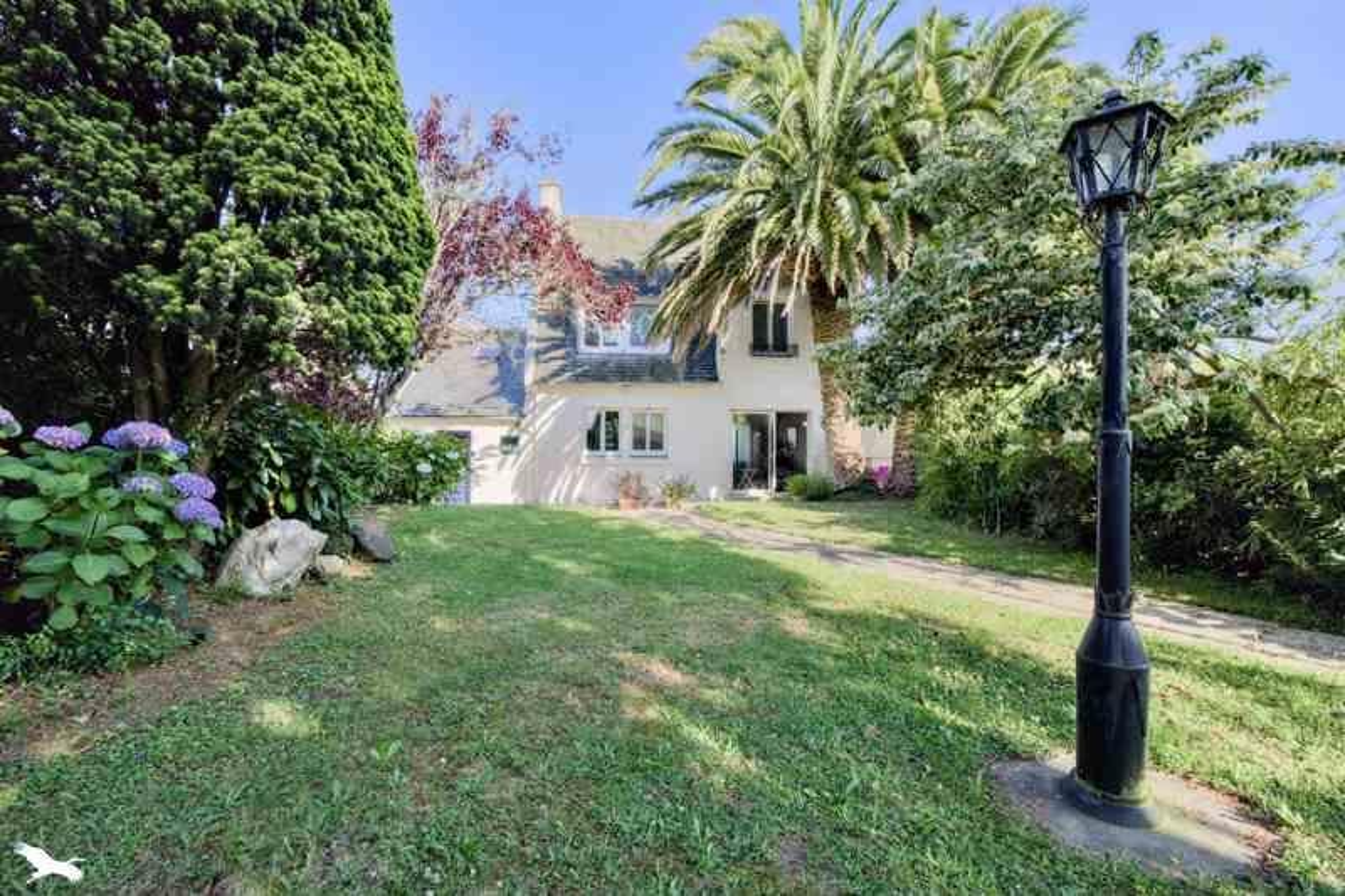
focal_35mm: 16
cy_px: 448
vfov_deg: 73.7
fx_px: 598
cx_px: 672
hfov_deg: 96.7
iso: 800
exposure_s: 1/2500
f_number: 8
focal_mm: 16
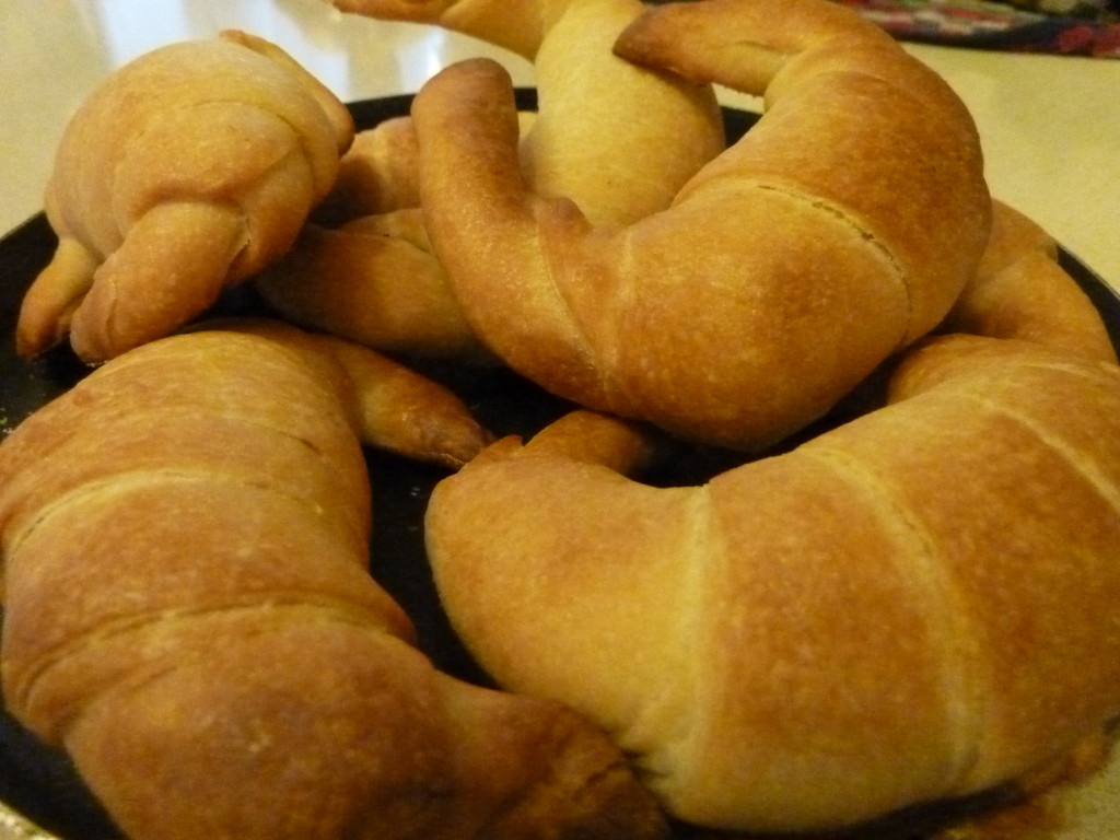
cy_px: 420
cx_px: 560
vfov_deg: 54.9
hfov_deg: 69.4
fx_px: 809
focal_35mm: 25
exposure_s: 1/30
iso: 1600
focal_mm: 4.1
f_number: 3.3
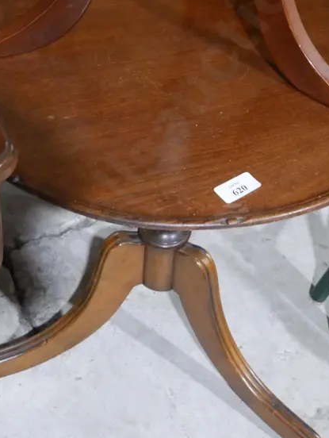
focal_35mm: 89
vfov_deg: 21.7
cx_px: 199
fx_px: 1126
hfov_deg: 16.6
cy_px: 89
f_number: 5.2
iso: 2500
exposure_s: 1/60
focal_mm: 24
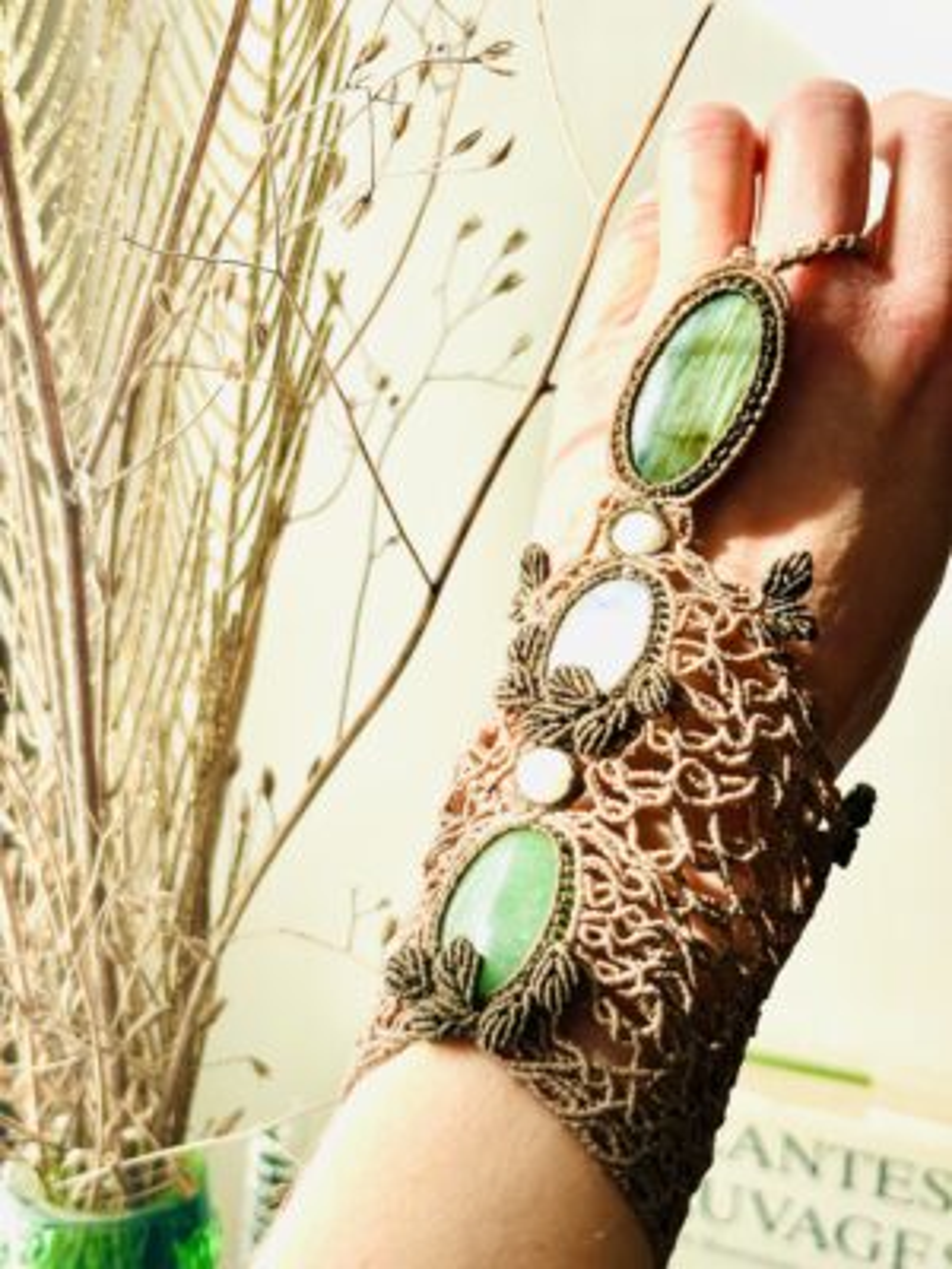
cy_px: 634
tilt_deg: -16.1
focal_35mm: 52
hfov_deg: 28.0
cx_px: 476
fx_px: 1907
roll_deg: -1.6
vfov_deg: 36.8
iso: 32
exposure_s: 1/284
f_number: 1.6
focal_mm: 5.96
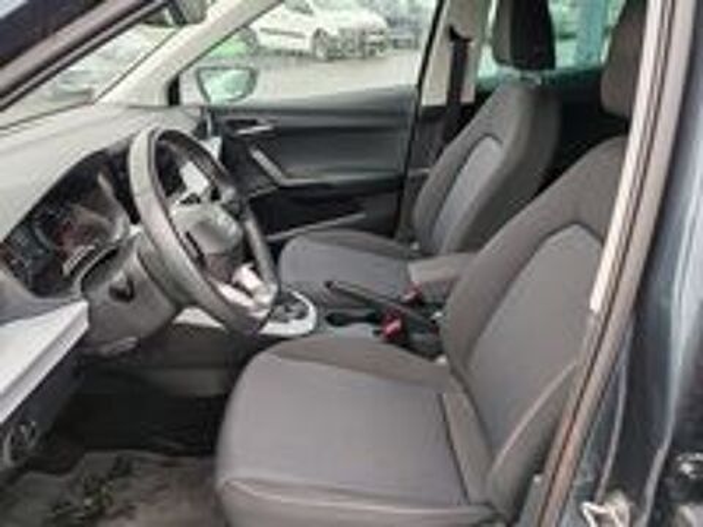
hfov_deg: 65.3
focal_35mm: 27
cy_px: 264
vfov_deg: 51.4
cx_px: 352
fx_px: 548
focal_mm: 6.12
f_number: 1.9
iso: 64
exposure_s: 1/100
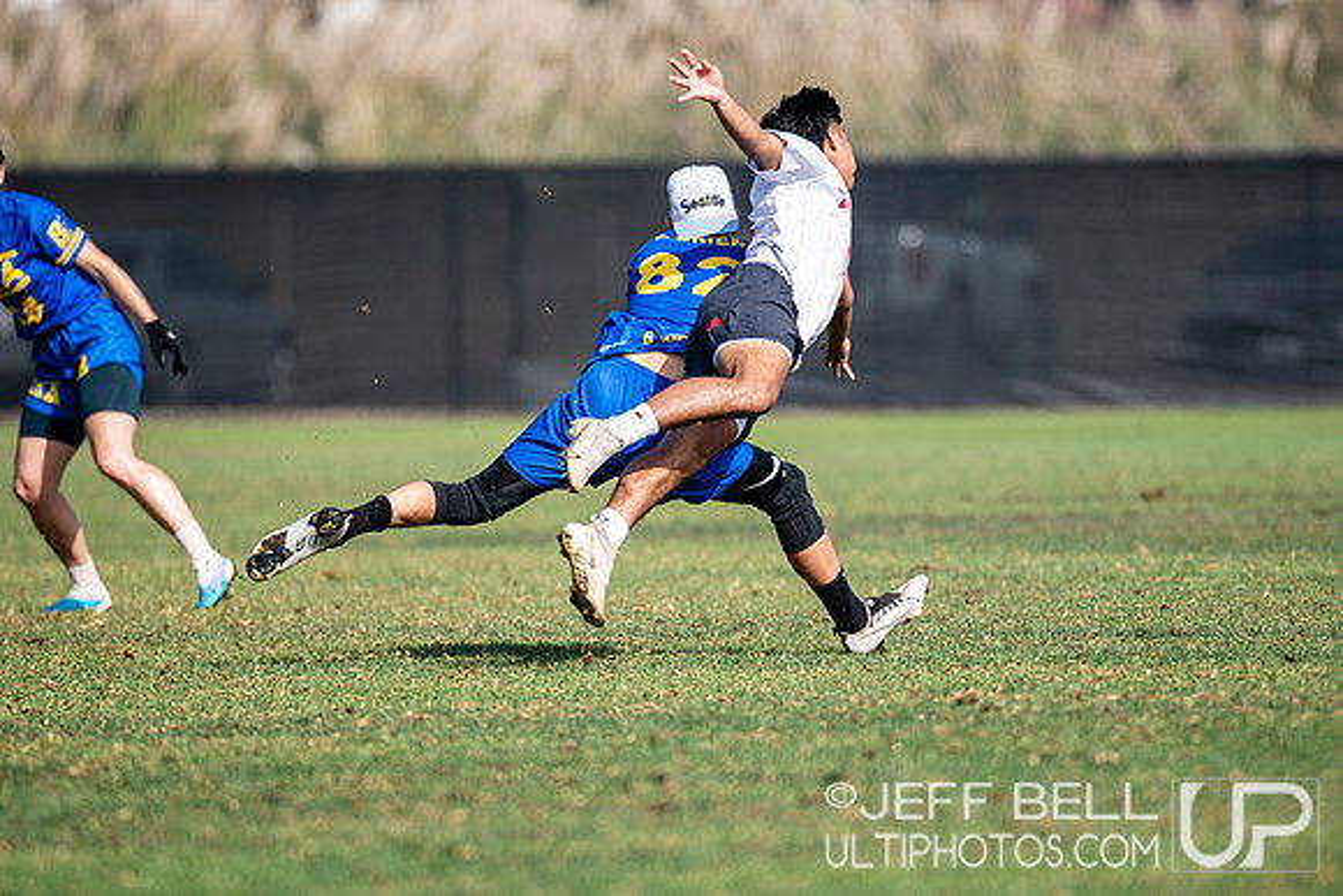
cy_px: 463
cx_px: 754
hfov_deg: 4.2
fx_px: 18334
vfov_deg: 2.8
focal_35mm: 491
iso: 100
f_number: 3.2
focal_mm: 280
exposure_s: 1/1250
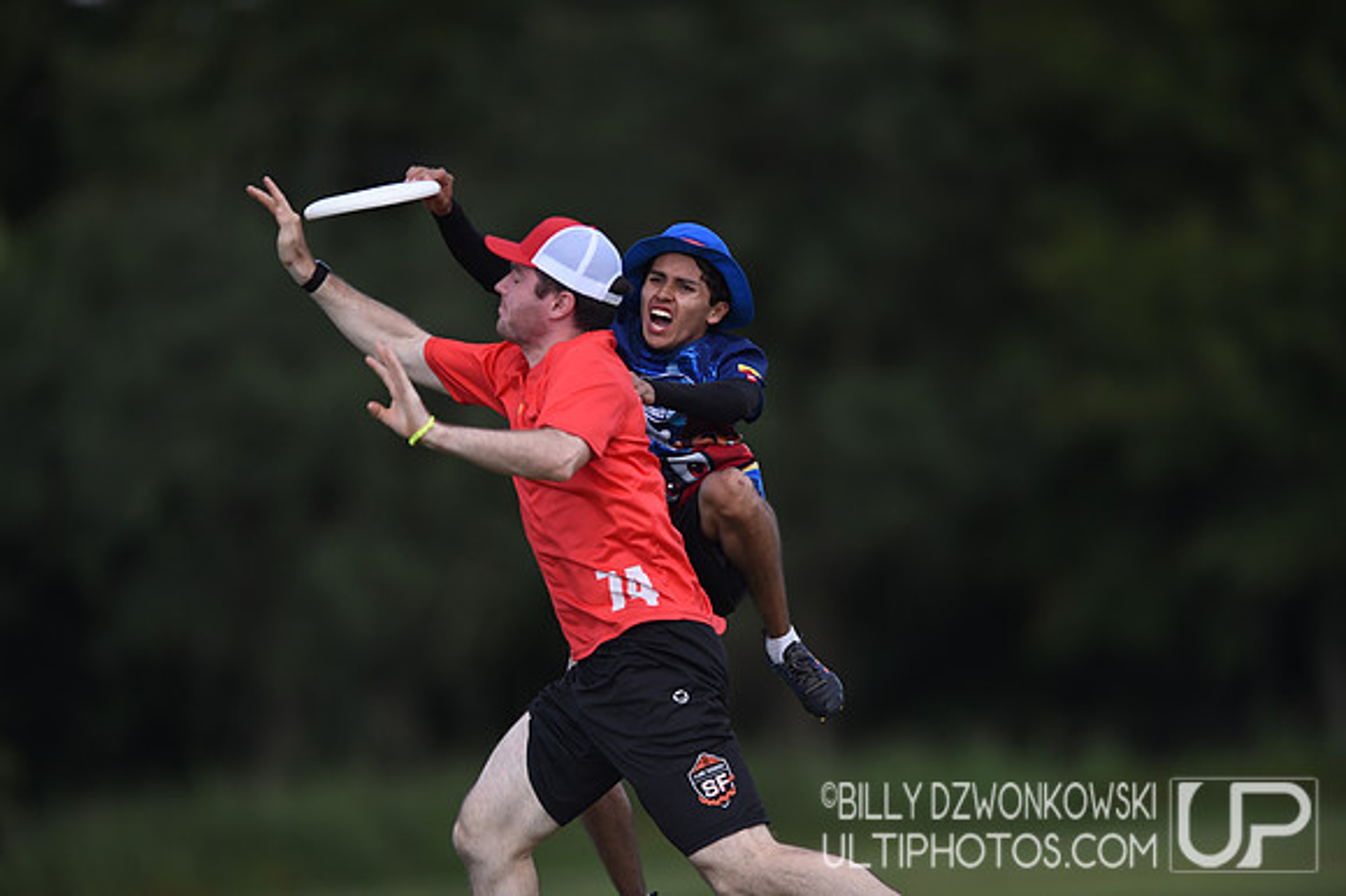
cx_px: 673
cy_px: 448
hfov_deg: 5.2
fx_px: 14946
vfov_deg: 3.4
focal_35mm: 400
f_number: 2.8
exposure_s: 1/1000
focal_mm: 400
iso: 100
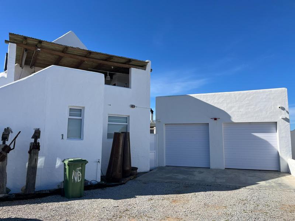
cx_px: 148
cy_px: 110
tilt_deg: +7.6
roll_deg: -0.1
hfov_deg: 67.3
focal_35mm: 26
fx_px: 222
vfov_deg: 53.1
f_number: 1.6
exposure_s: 1/3215
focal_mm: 5.1
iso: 50
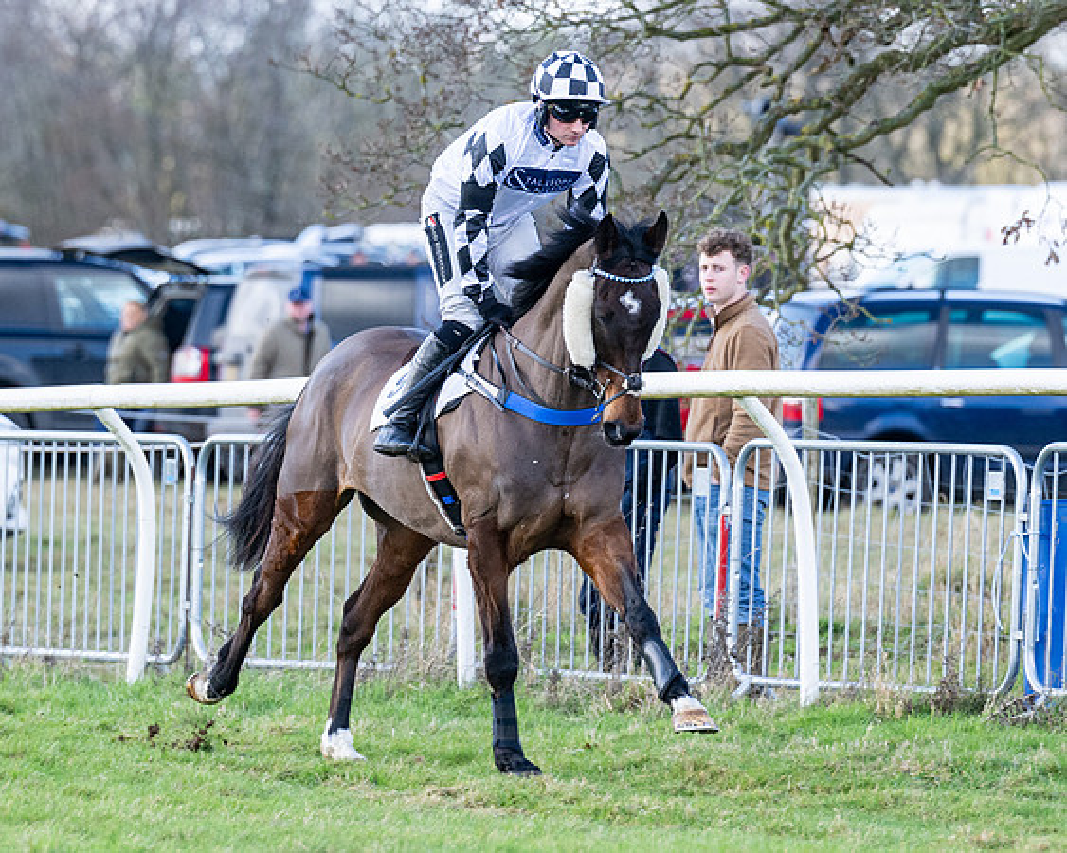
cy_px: 426
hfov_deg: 3.9
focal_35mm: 493
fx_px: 15567
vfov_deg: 3.1
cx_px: 543
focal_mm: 200
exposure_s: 1/640
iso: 400
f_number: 4
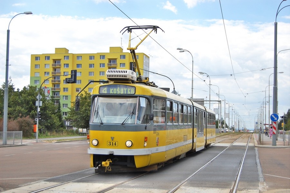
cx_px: 145
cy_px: 96
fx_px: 483
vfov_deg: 22.6
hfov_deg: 33.4
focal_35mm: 60
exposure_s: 1/1000
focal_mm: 40
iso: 220
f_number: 5
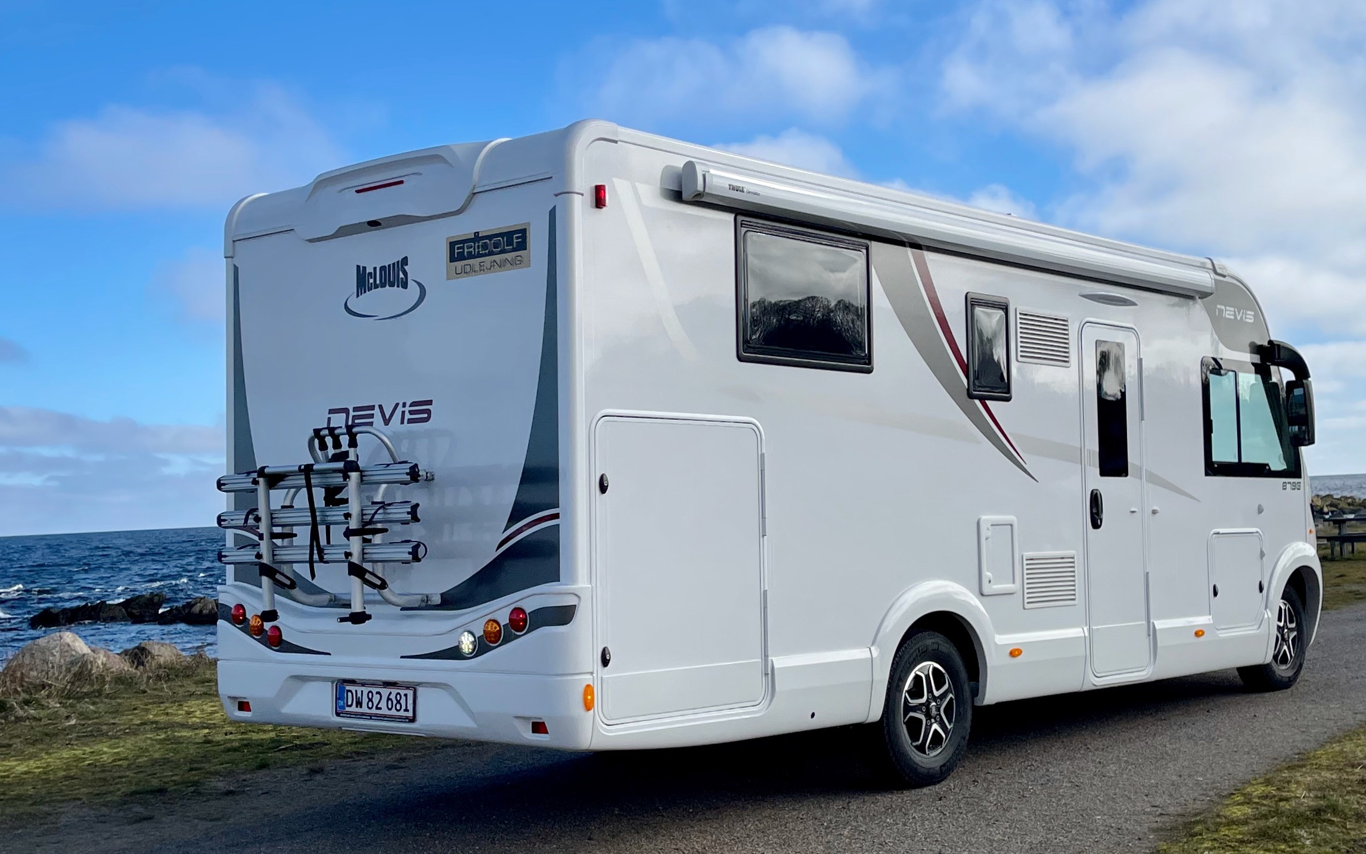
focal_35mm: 27
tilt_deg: +5.8
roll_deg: +1.7
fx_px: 1005
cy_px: 408
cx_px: 692
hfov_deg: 68.4
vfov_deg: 46.0
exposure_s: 1/5128
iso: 32
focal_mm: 5.1
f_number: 1.6
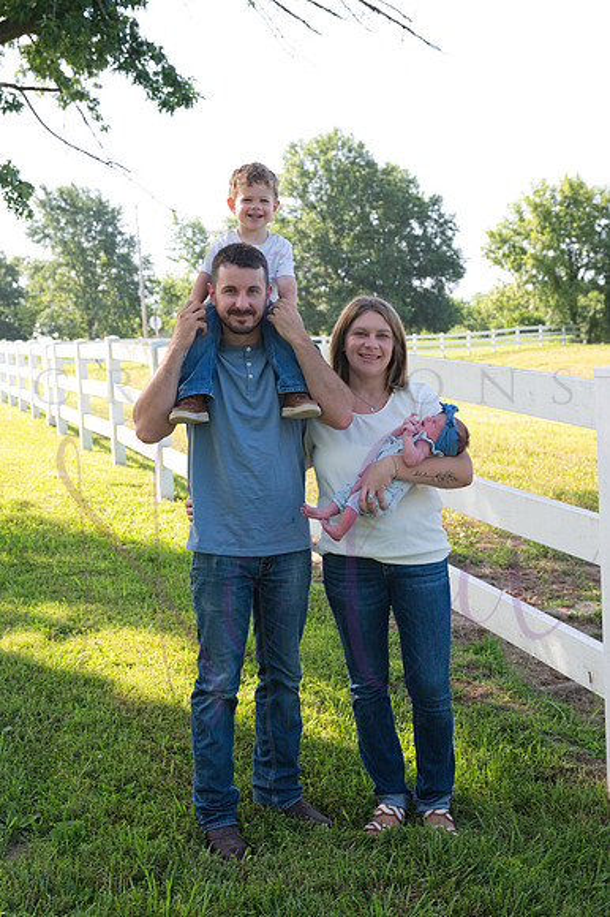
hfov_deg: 29.8
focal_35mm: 45
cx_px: 305
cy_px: 458
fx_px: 1145
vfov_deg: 43.6
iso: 400
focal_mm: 45
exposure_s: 1/320
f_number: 5.6
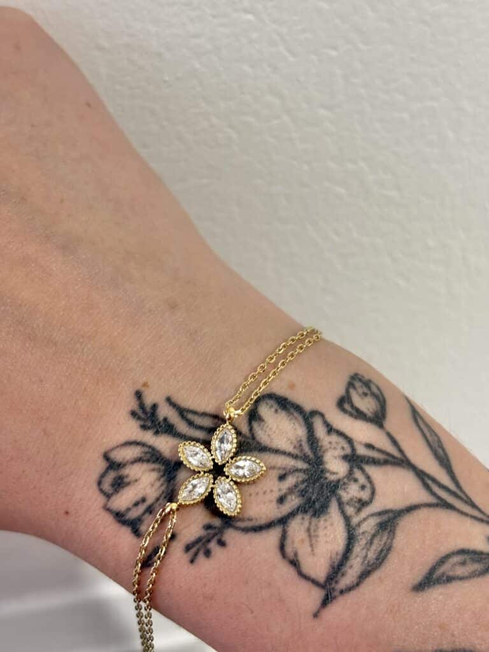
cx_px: 244
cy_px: 326
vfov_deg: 36.8
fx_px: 979
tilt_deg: -41.0
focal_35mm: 52
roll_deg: -4.7
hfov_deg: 28.0
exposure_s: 1/100
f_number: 1.6
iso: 50
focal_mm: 5.96
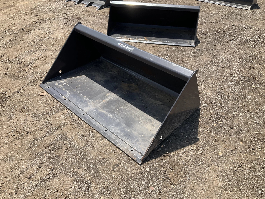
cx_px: 132
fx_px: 222
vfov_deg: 48.2
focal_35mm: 29
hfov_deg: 61.7
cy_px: 100
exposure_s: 1/1279
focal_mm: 3
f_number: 1.8
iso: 25
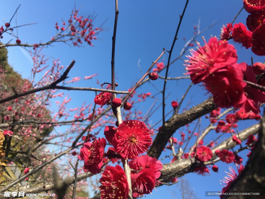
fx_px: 222
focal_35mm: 29
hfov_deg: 61.7
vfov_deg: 48.2
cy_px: 100
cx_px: 132
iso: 25
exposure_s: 1/974
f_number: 2.2
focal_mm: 4.15
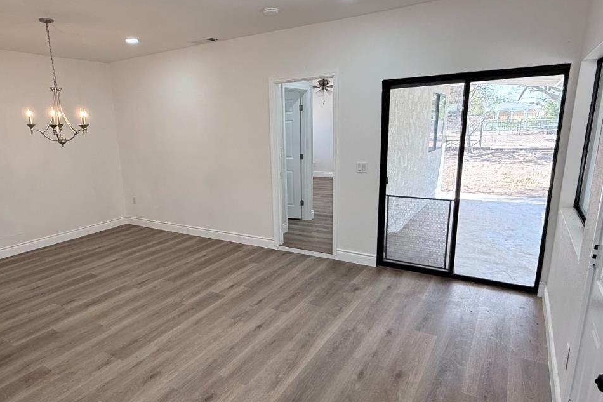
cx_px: 257
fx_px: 385
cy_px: 211
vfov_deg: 55.1
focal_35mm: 23
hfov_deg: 75.6
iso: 100
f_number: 2.2
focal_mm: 2.22
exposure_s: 1/120
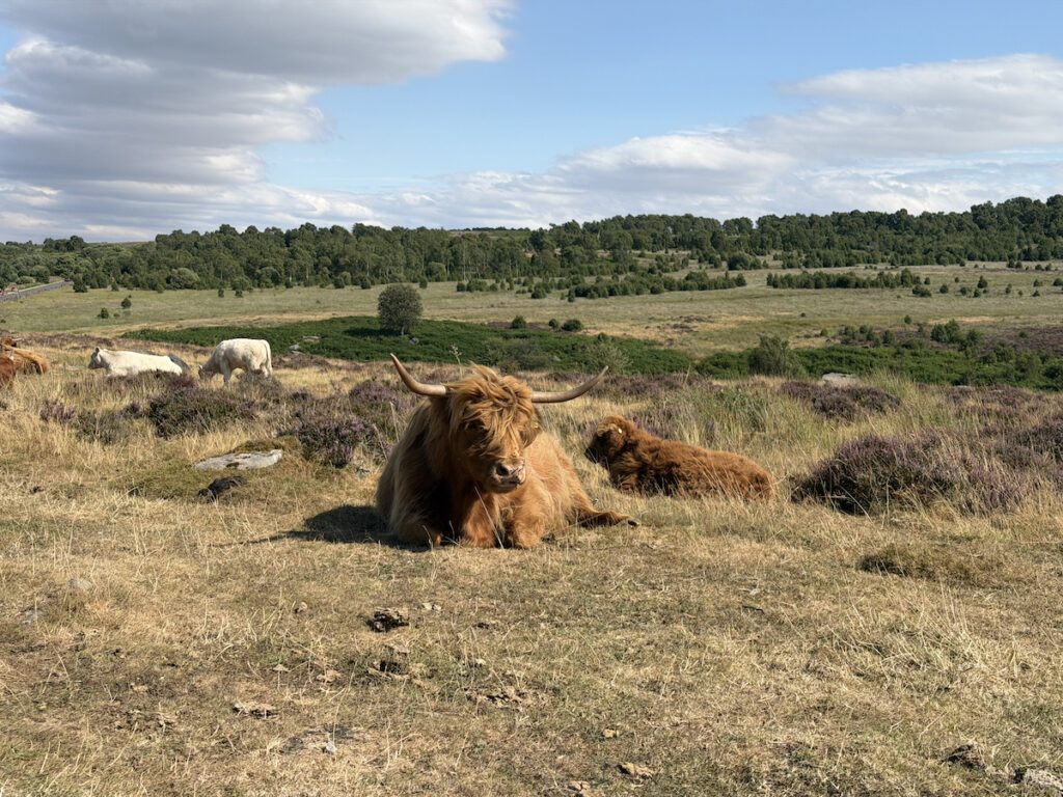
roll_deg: -0.1
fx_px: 1474
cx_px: 532
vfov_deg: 30.3
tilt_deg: -5.2
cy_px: 398
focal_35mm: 48
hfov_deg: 39.7
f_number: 1.78
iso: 64
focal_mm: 6.76
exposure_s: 1/5587
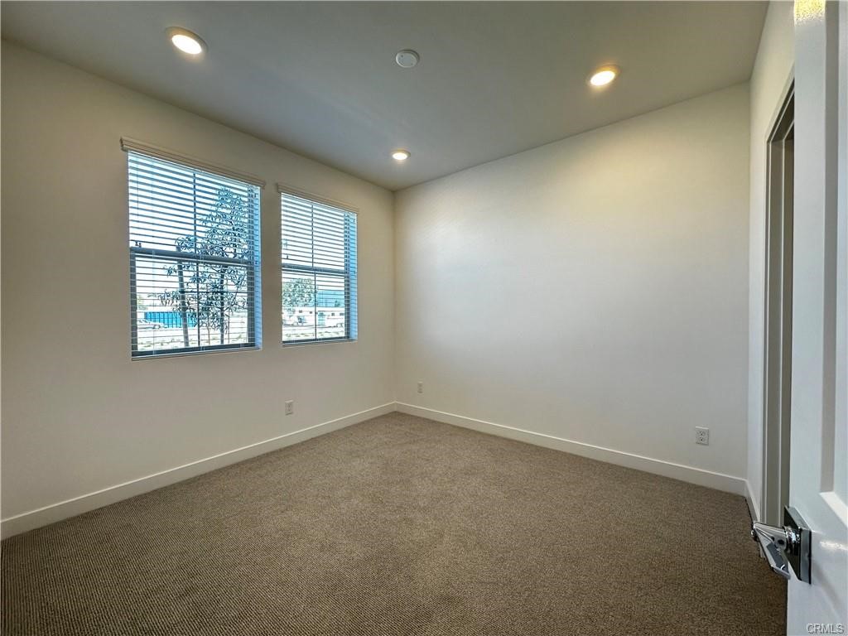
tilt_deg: -1.1
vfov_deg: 85.7
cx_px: 424
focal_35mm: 14
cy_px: 318
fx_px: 343
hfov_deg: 102.1
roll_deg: +0.5
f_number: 2.2
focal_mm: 2.22
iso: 125
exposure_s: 1/120
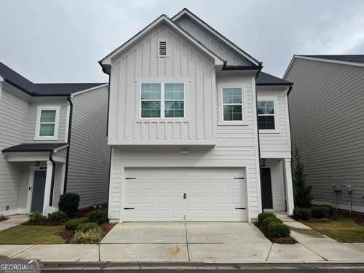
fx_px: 252
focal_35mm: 24
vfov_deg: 56.8
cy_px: 136
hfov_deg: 71.6
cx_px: 182
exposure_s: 1/5814
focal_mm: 6.76
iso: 80
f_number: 1.78
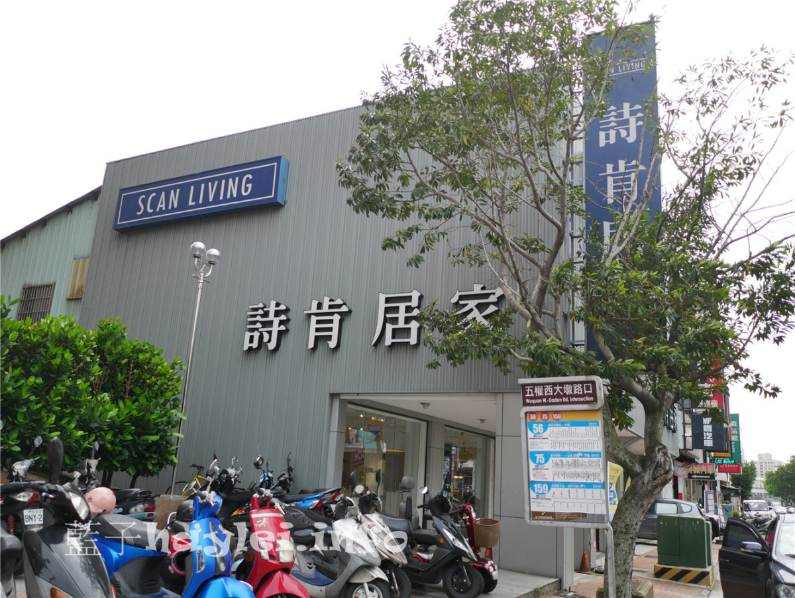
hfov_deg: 59.9
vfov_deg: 46.9
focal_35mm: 30
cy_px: 299
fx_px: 690
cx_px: 398
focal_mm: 15
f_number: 1.7
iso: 200
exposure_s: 1/1600
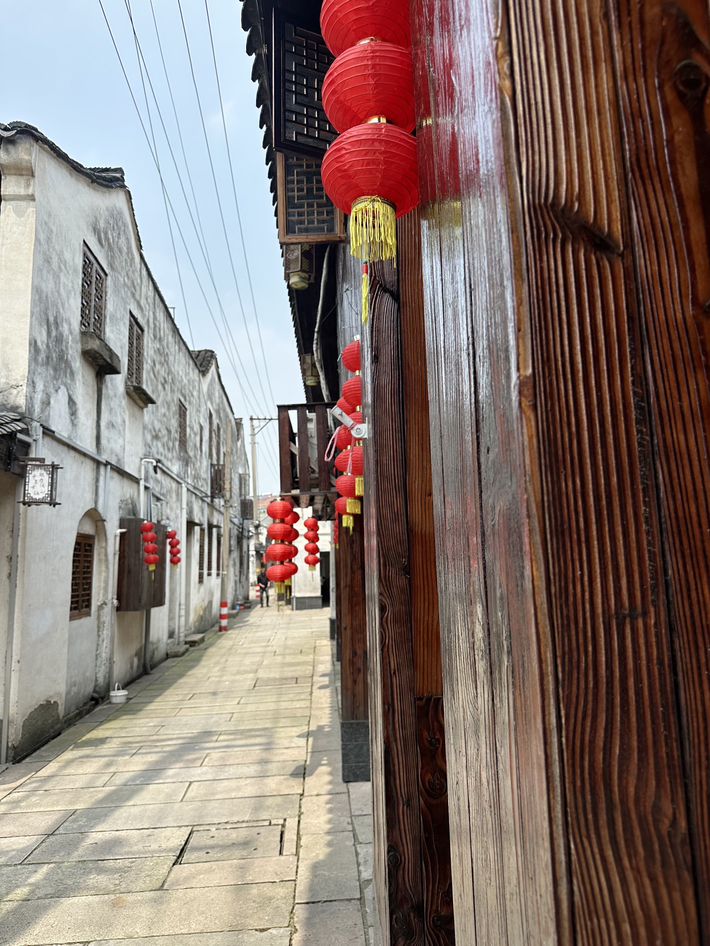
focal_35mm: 24
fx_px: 656
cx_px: 355
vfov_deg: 71.6
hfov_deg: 56.8
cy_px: 473
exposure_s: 1/2353
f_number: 1.78
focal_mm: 6.86
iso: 80
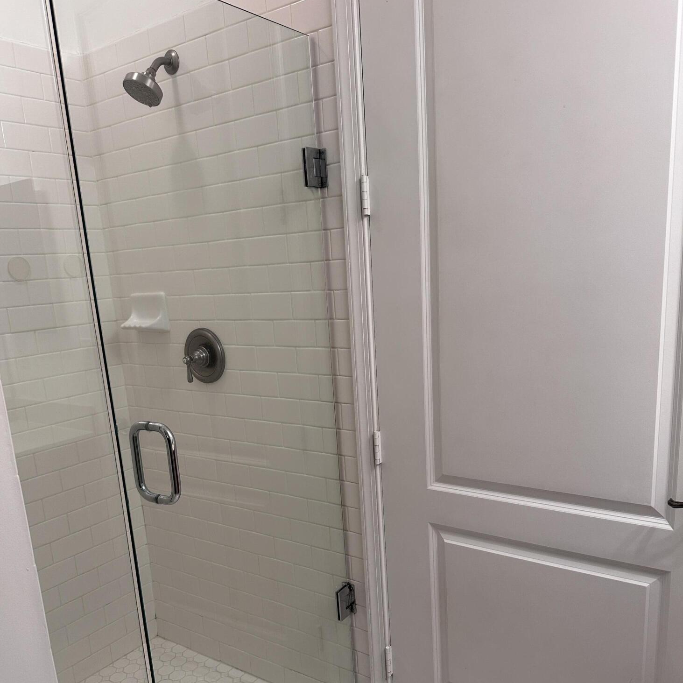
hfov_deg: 55.6
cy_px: 420
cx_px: 335
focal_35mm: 29
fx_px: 647
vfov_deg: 55.1
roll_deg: +3.1
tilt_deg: -11.8
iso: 125
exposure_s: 1/120
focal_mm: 6.86
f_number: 1.78
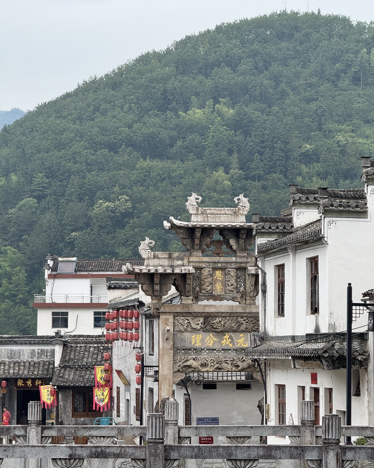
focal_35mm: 126
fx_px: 1744
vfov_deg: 15.3
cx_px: 188
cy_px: 228
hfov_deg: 12.2
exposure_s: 1/840
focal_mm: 15.66
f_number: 2.8
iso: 64
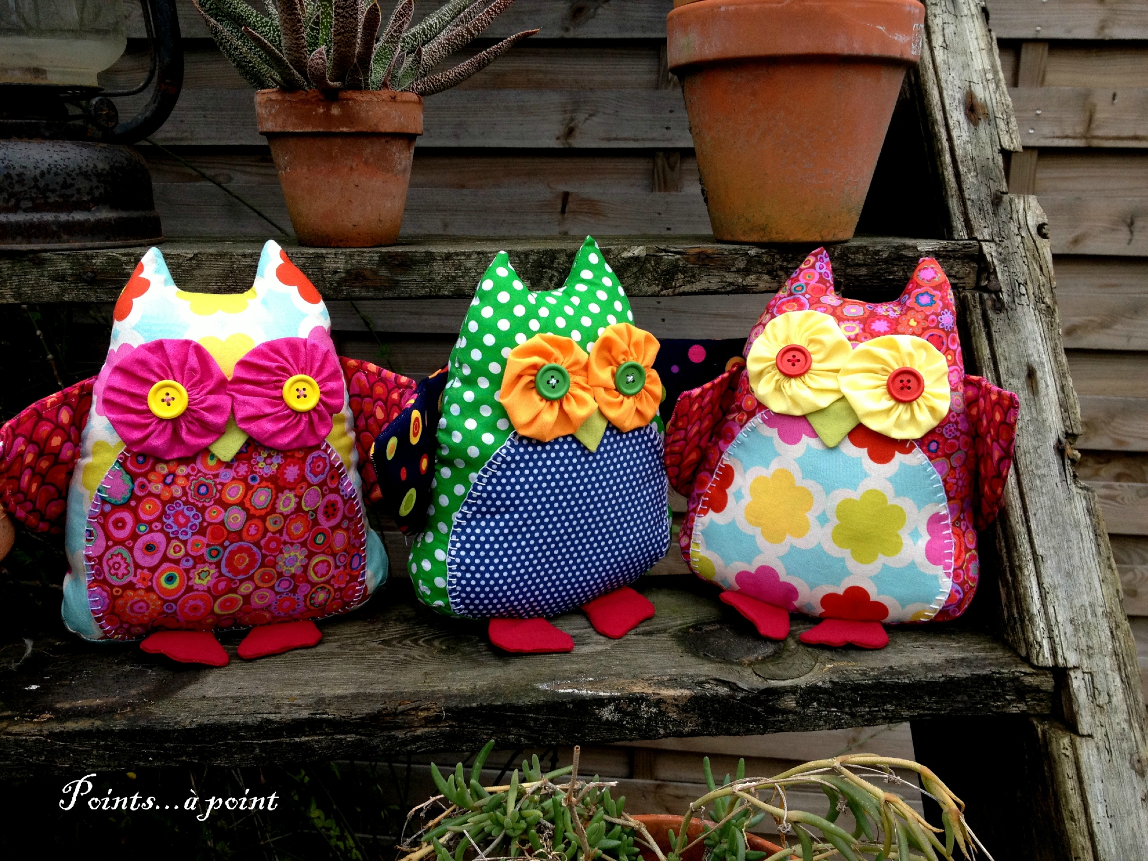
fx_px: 1161
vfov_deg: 40.7
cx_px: 574
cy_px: 430
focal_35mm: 35
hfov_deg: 52.6
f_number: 2.4
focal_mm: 4.28
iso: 100
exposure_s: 1/120
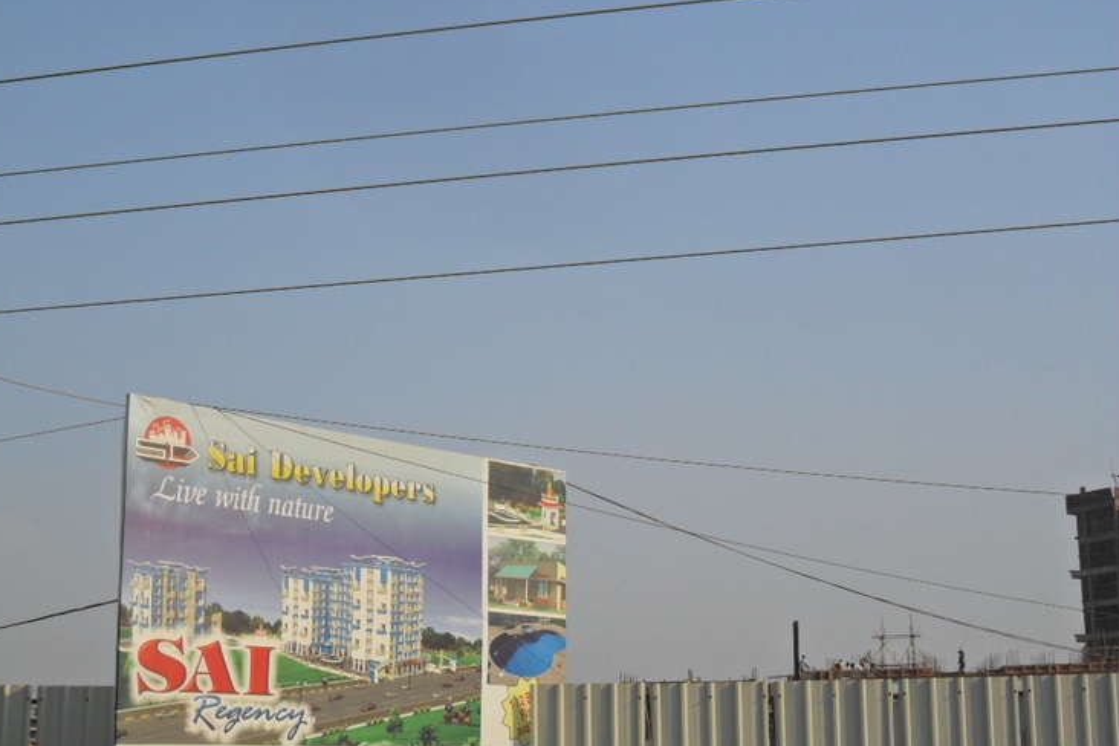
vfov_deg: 27.0
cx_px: 517
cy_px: 402
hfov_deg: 39.6
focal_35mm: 50
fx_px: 1554
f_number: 4.5
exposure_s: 1/1000
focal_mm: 7.8
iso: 100
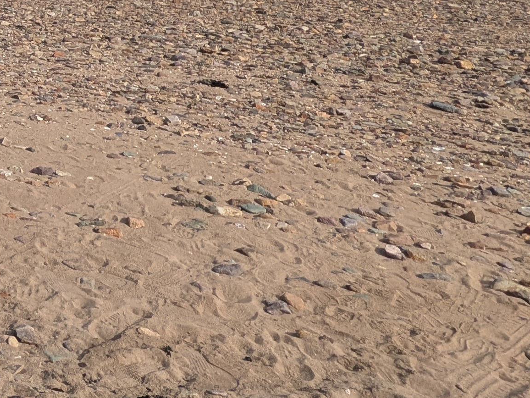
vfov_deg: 25.2
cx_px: -186
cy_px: 32
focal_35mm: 56
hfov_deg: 27.6
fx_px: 858
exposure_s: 1/1631
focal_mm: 1.83
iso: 47
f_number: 2.2
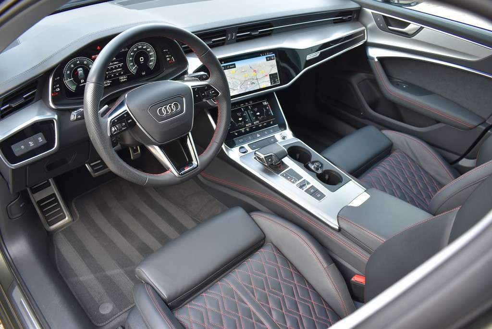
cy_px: 164
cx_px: 246
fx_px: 369
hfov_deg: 67.4
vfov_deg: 48.0
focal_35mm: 27
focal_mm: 18
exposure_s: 1/100
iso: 400
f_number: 5
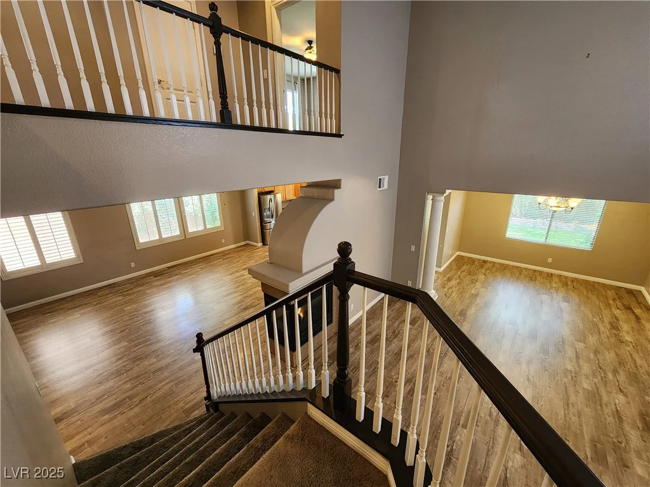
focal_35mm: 13
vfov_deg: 89.9
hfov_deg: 106.2
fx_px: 244
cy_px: 244
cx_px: 325
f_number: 2.2
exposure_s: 1/40
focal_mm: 2.2
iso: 320
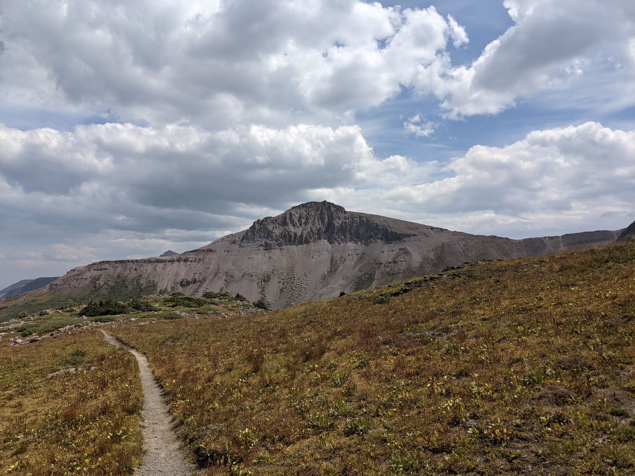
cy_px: 238
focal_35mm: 27
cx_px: 318
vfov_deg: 51.4
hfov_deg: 65.3
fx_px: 495
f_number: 1.73
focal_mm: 4.38
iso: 71
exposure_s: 1/7812
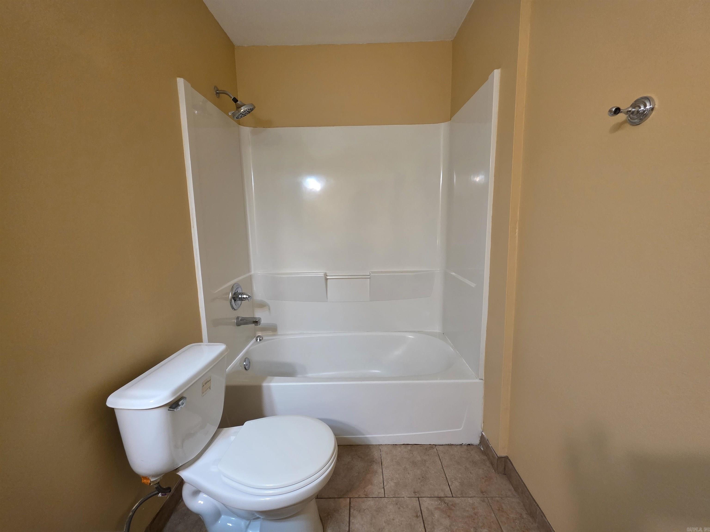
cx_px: 355
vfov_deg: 89.9
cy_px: 266
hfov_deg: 106.2
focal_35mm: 13
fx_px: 267
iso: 320
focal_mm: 2.2
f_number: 1.9
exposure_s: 1/60
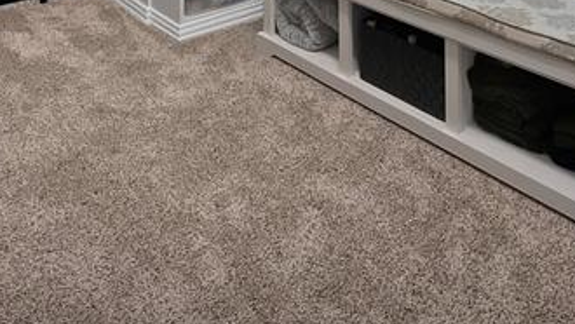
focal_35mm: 39
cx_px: 432
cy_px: -235
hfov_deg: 49.5
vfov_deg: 21.7
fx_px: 595
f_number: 9
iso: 640
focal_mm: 12
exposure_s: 1/20
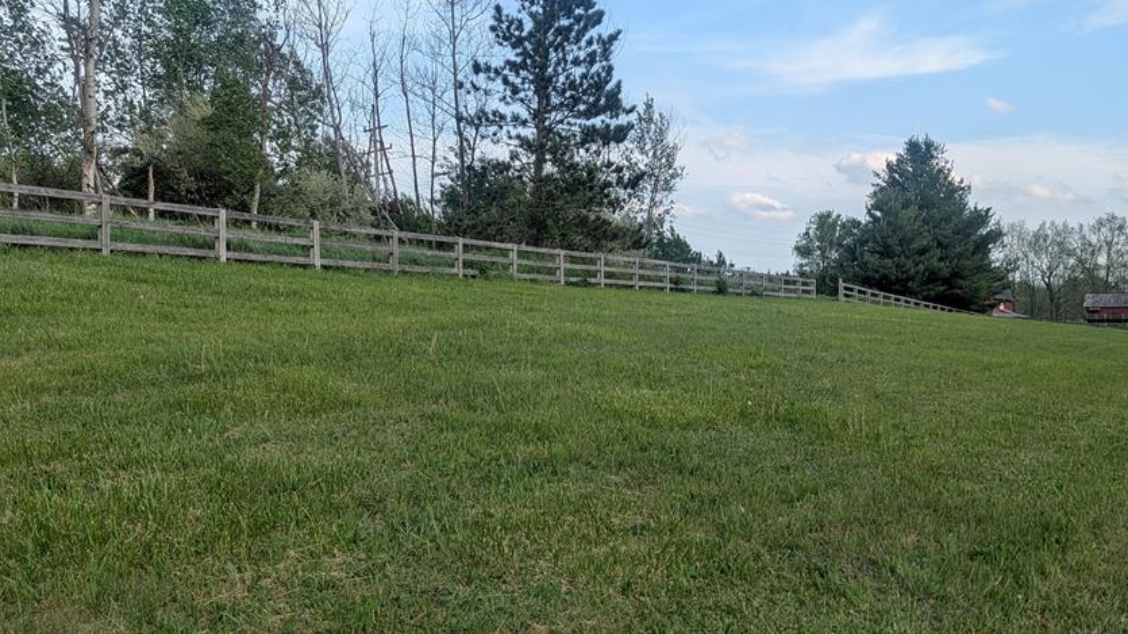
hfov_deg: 61.0
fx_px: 957
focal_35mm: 32
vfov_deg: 36.6
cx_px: 601
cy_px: 346
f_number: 1.68
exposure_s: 1/481
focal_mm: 6.9
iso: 23
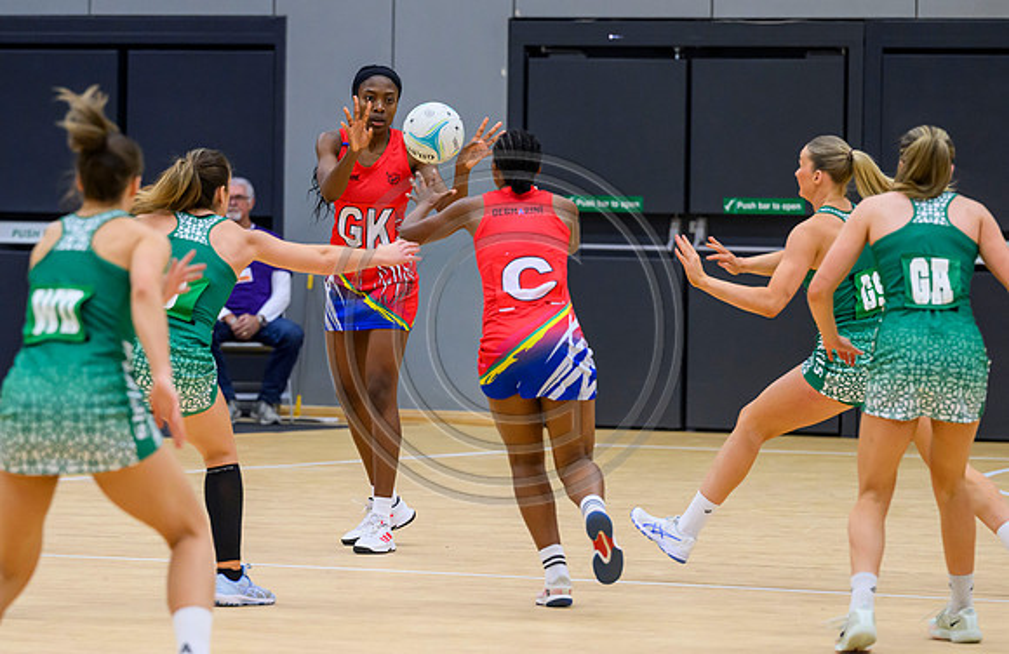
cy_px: 287
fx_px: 7025
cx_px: 406
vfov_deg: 5.3
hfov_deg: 8.2
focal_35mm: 253
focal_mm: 200
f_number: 4
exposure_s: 1/800
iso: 4000
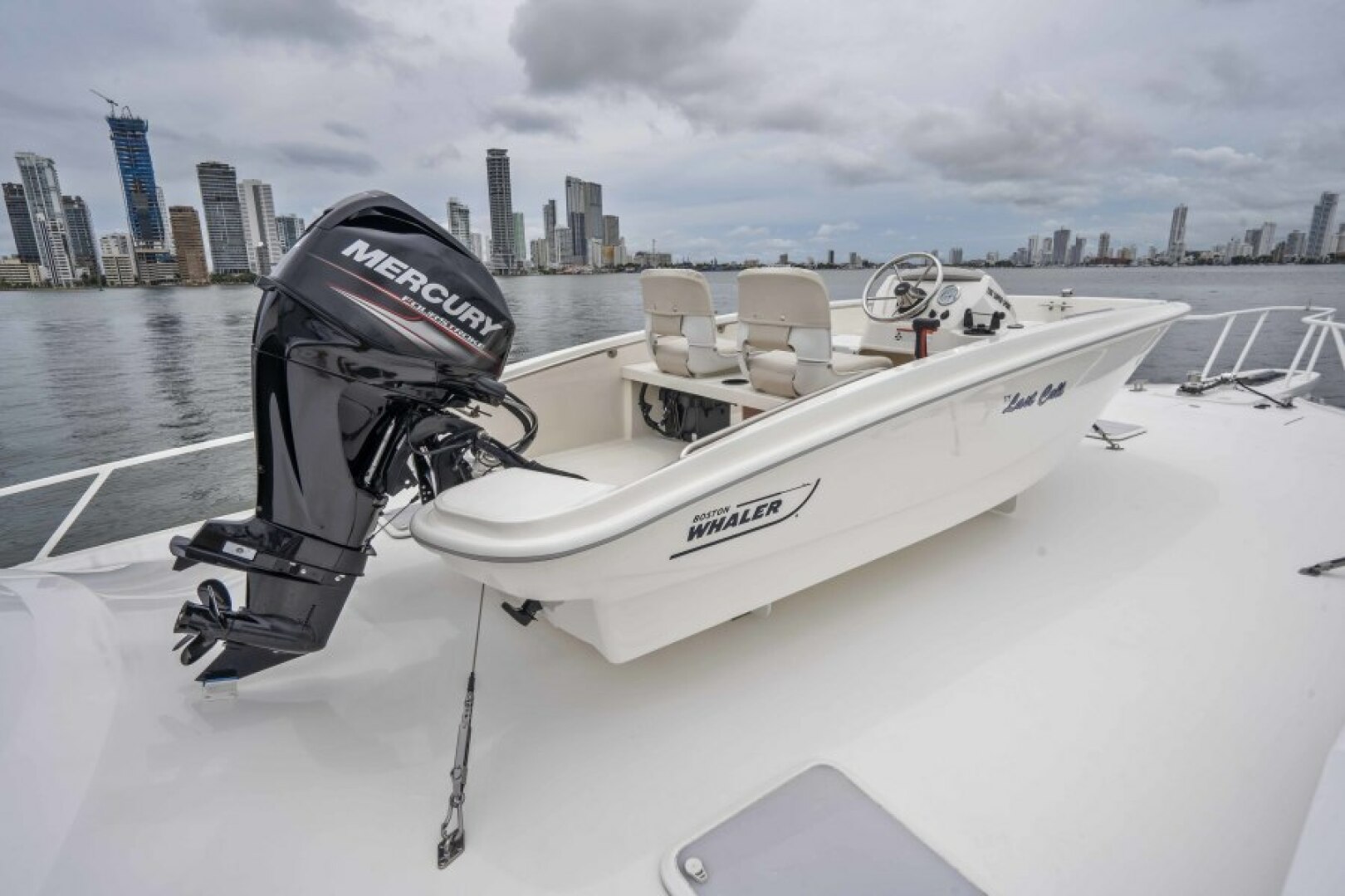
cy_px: 448
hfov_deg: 93.3
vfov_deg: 70.4
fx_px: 635
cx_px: 672
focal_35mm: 17
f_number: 11
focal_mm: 17
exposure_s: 1/250
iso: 80
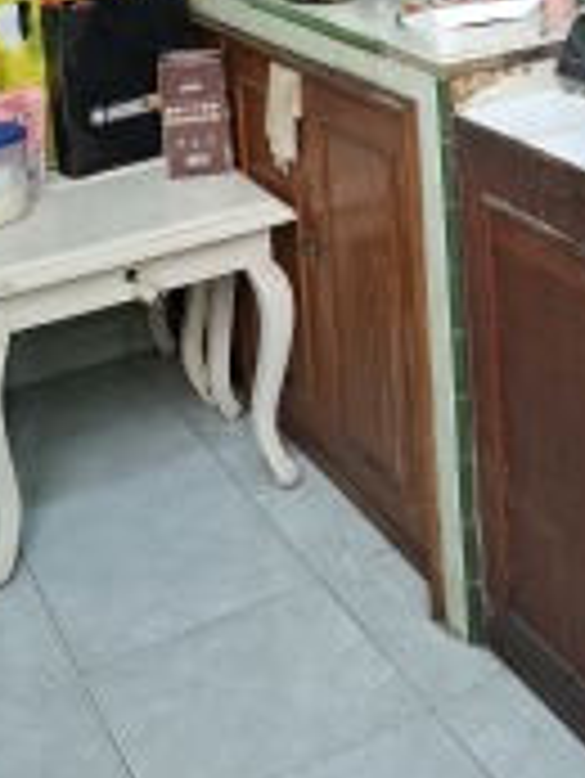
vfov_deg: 27.9
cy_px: -148
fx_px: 1373
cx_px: 529
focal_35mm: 61
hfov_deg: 23.4
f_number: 1.8
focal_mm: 5.54
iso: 320
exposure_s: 1/40
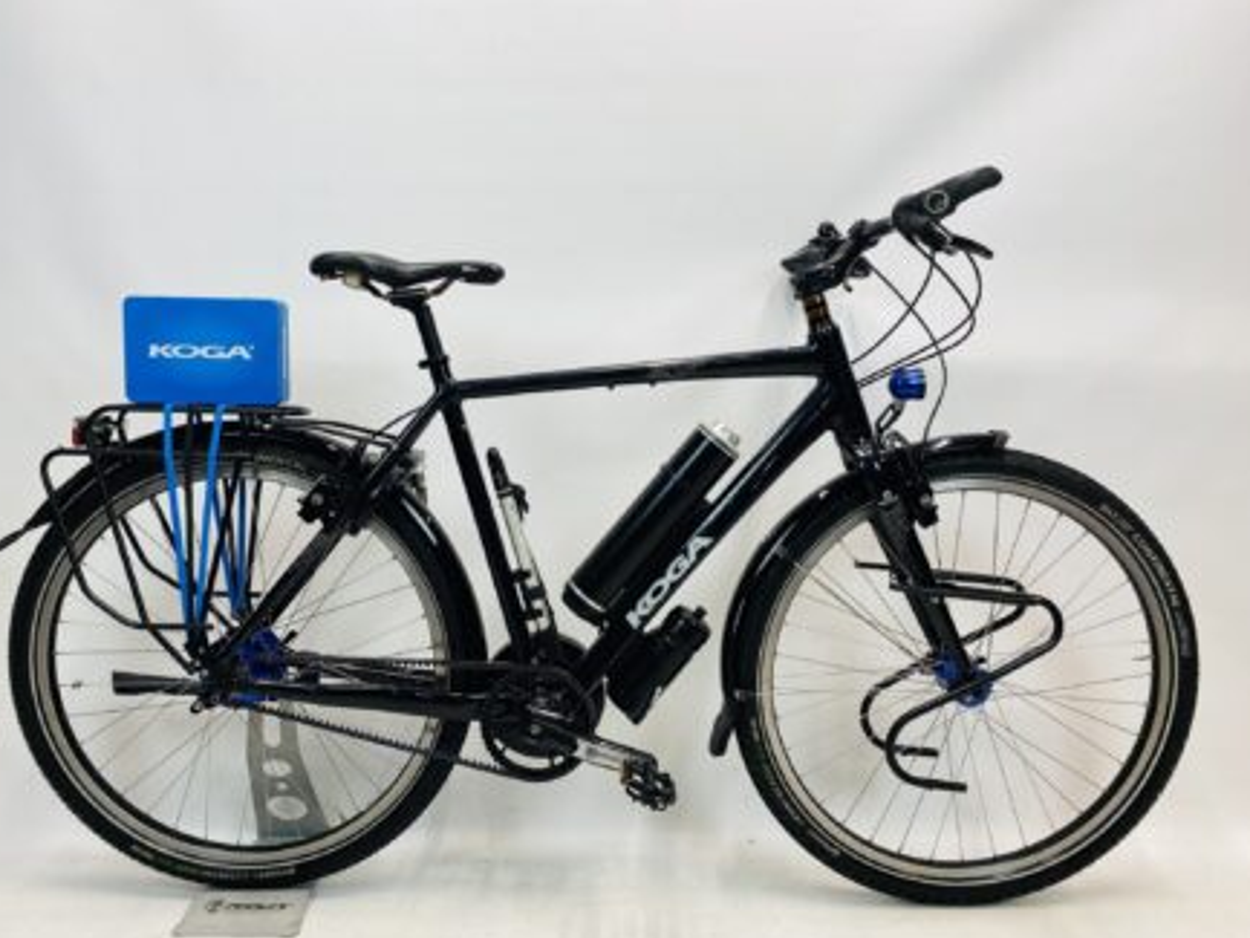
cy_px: 473
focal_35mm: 27
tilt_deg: -6.8
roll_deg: +0.2
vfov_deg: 51.4
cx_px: 603
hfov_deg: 65.3
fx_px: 975
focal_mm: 4.25
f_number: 1.8
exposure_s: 1/100
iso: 64
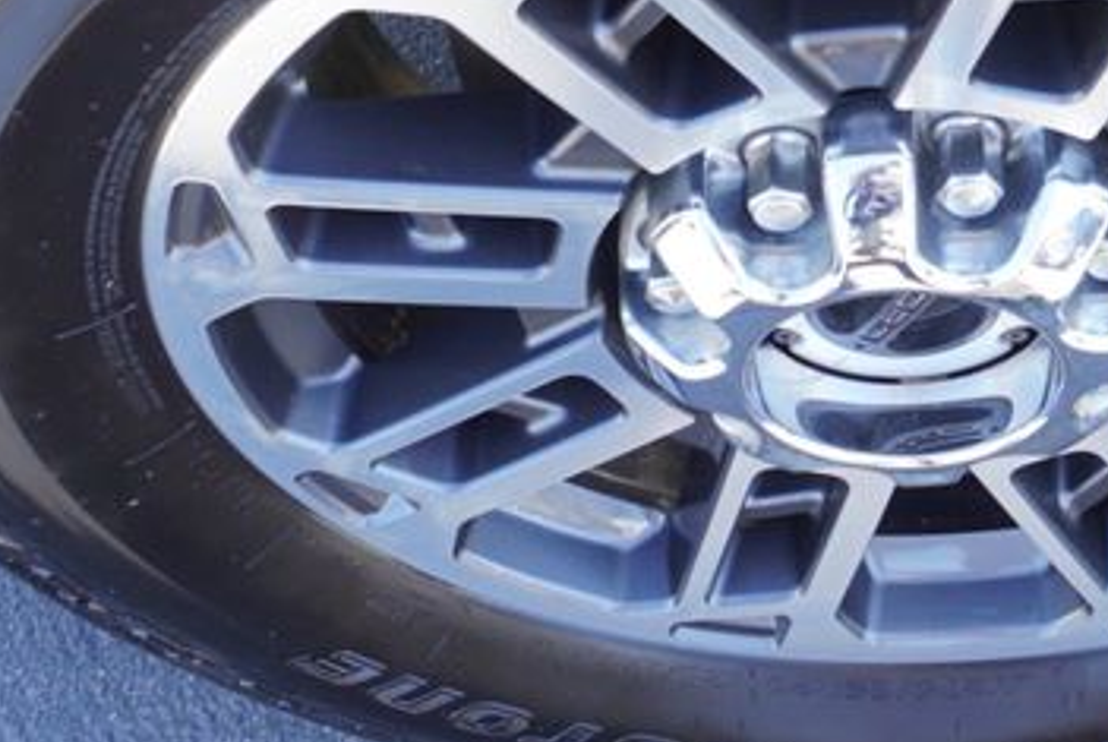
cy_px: -199
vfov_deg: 18.3
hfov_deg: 28.5
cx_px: 795
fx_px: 2157
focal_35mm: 70
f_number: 4
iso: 125
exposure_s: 1/60
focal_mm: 16
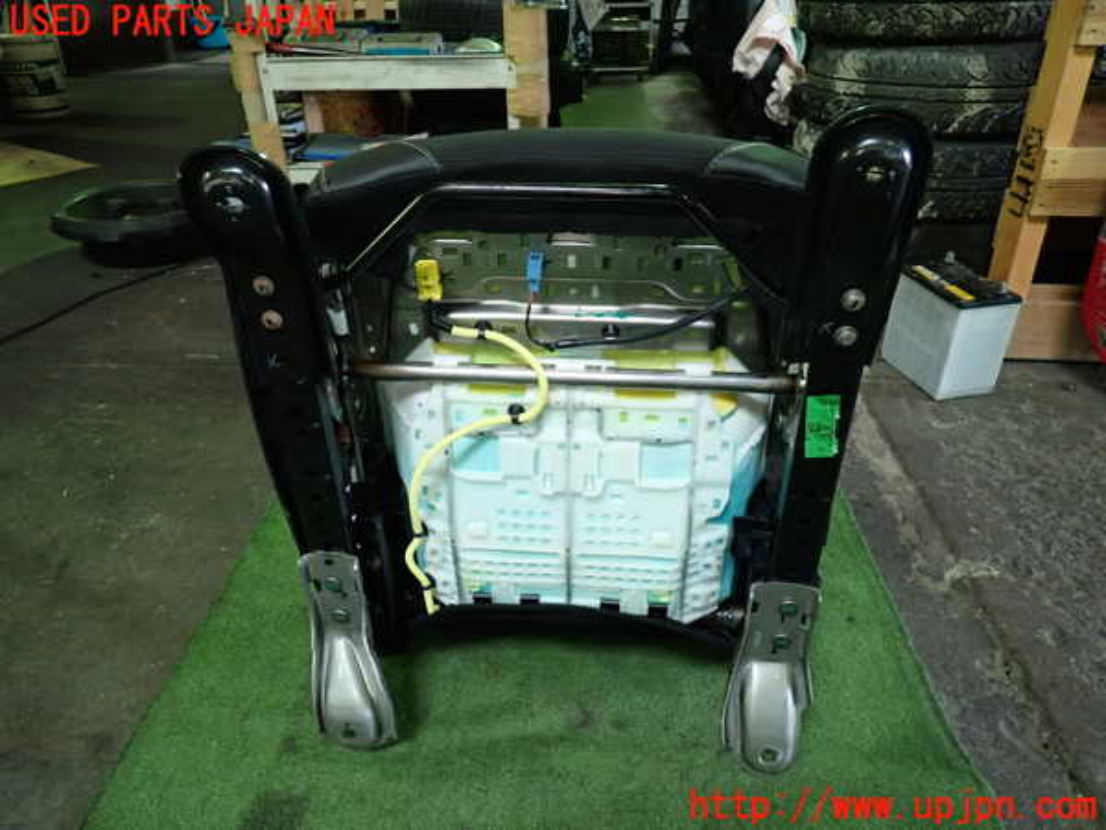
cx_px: 553
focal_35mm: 25
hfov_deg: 69.4
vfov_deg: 54.9
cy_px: 415
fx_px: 799
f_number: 2
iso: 320
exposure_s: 1/30
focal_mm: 4.5
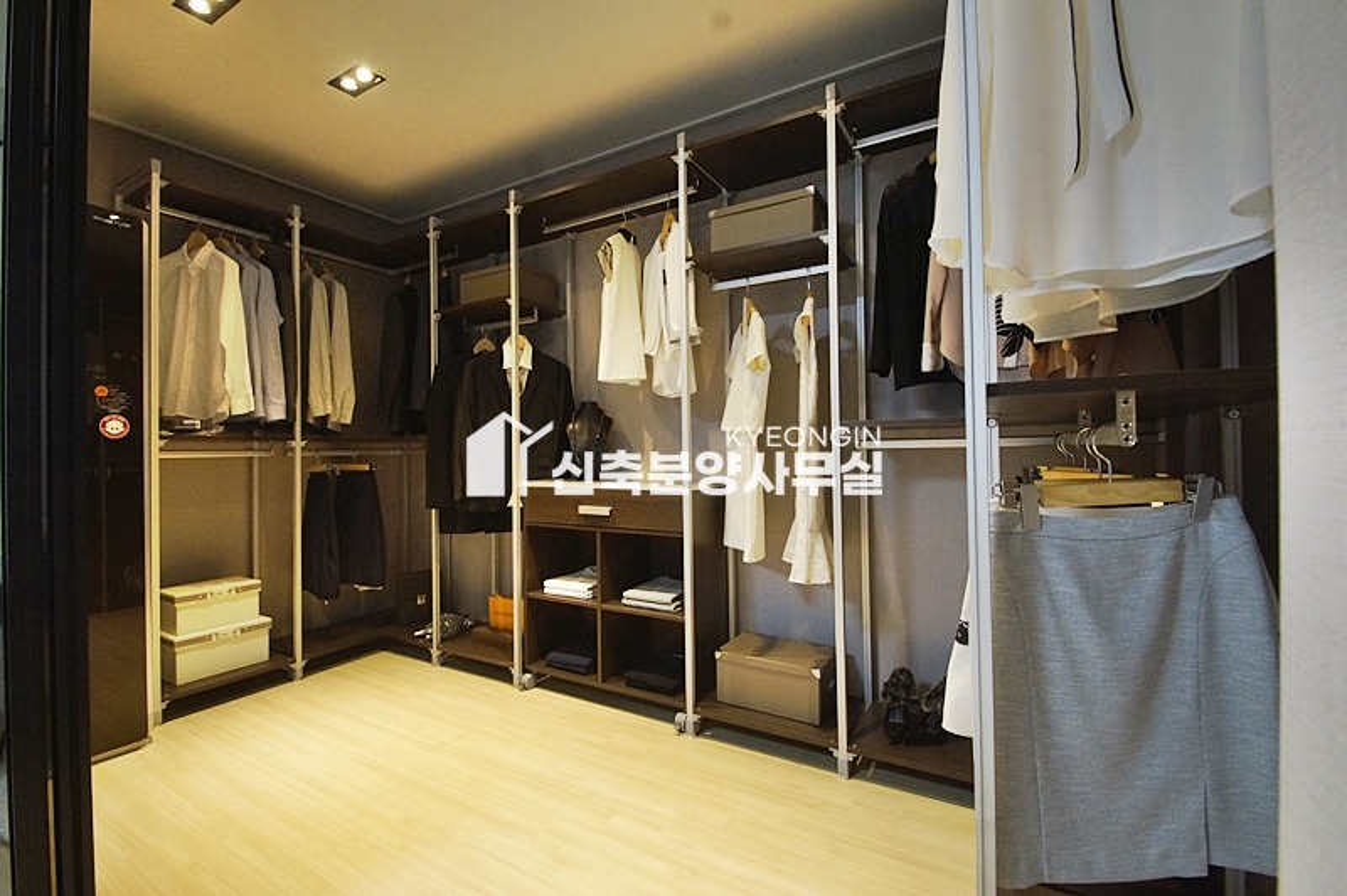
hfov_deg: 100.4
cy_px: 448
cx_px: 674
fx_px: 561
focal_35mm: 15
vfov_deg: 77.2
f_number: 9
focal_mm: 10
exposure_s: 1/20
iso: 1600
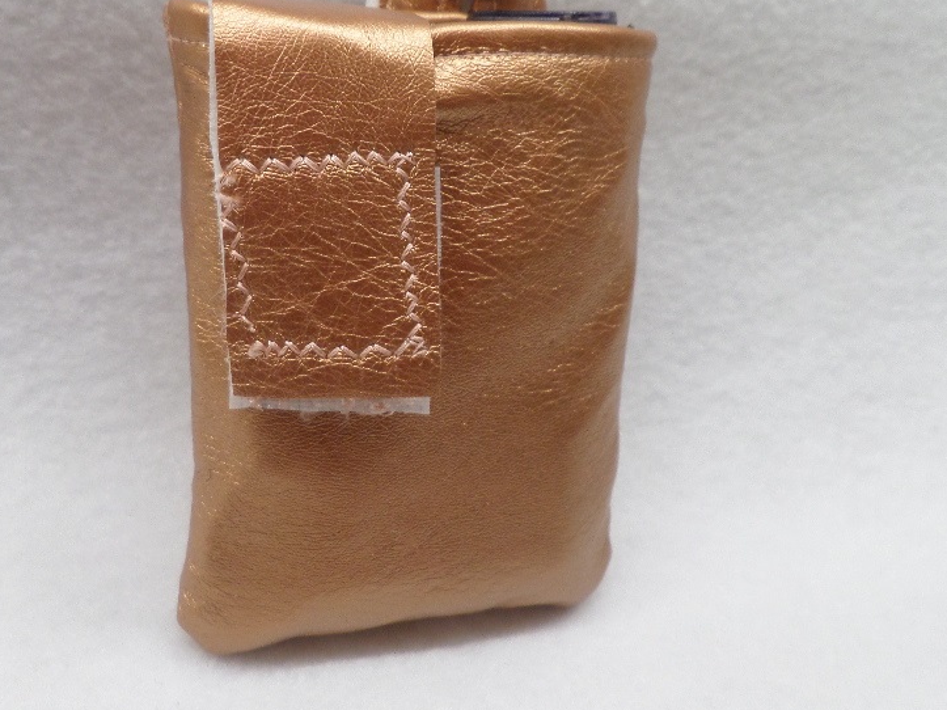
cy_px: 246
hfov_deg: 53.8
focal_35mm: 34
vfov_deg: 41.3
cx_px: 411
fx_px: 930
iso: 120
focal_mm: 4.3
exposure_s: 1/30
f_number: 3.1
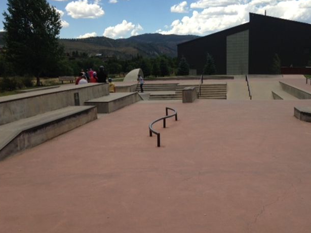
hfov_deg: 43.6
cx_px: 187
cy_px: 126
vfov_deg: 33.6
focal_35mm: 43
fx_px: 386
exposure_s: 1/1427
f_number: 2.4
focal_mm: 4.12
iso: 50
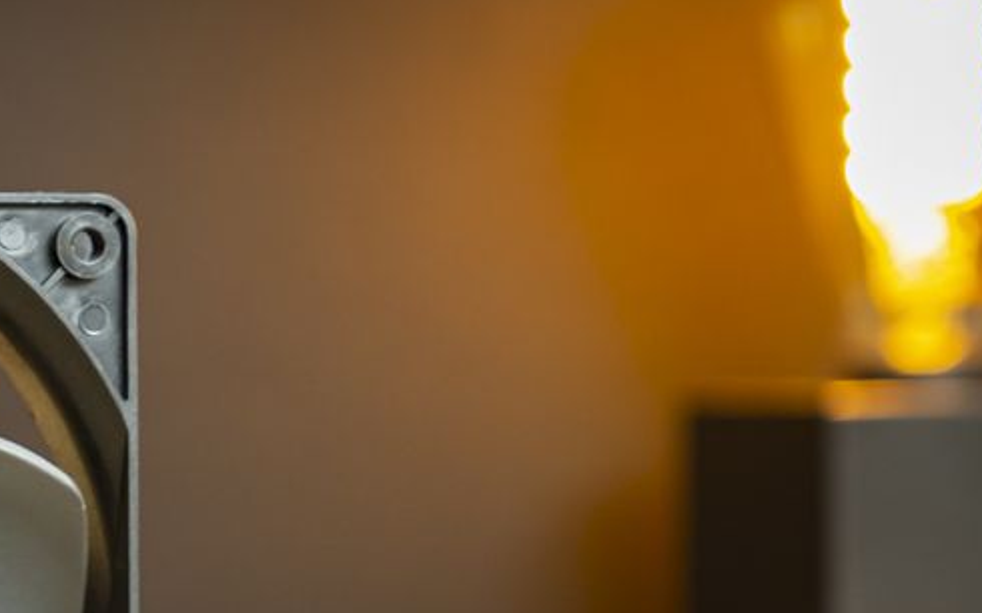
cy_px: 636
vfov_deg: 6.3
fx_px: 5512
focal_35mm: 206
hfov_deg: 10.0
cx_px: -176
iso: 640
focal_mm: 55
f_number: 3.5
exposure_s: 1/20
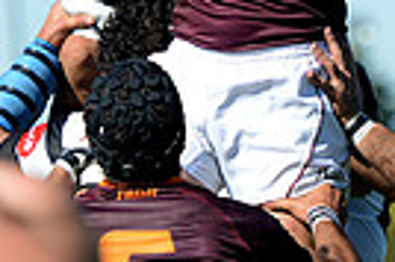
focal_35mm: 847
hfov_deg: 2.4
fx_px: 9282
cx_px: 218
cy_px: -263
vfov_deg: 1.6
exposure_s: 1/1250
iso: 320
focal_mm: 195
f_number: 4
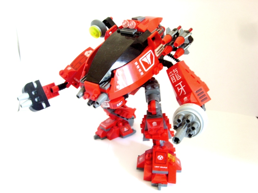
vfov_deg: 40.7
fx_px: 261
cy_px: 96
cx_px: 129
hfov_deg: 52.6
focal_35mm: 35
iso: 50
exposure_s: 1/2.5
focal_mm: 5.8
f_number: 2.8
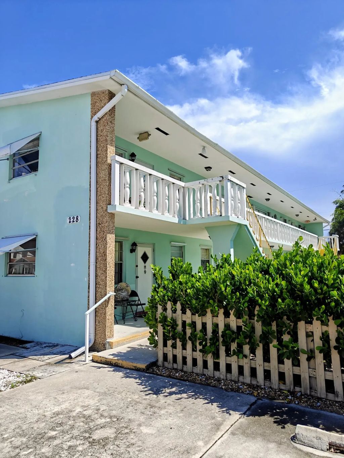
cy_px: 229
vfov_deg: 71.6
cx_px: 172
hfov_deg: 56.8
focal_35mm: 24
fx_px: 318
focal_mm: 5.59
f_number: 1.8
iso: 80
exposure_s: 1/1313
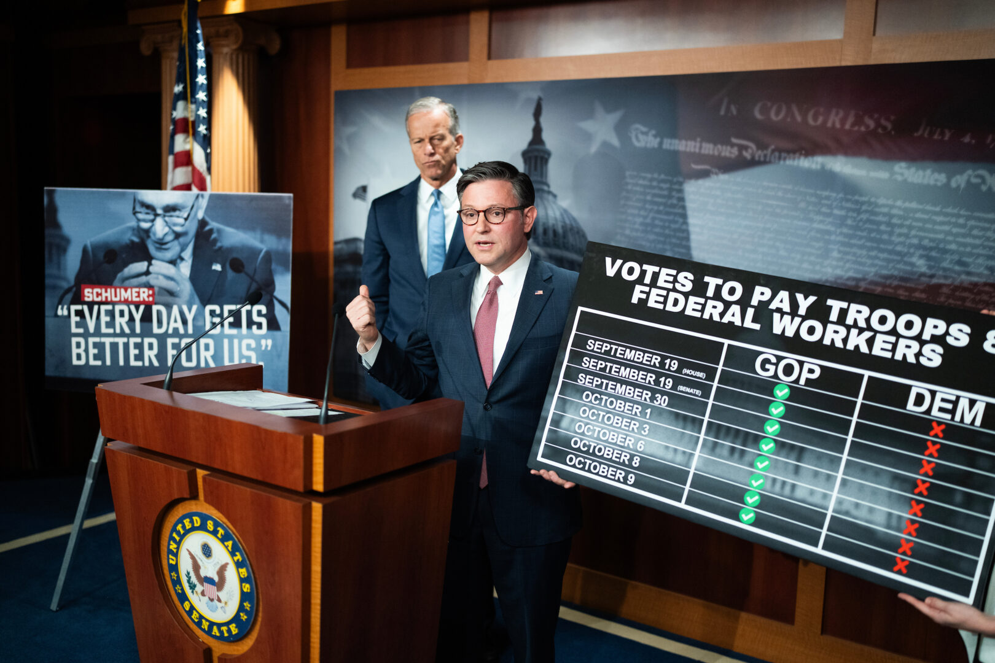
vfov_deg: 37.9
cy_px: 332
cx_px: 498
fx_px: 967
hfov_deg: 54.4
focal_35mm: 35
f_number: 1.4
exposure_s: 1/1000
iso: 2000
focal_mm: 35
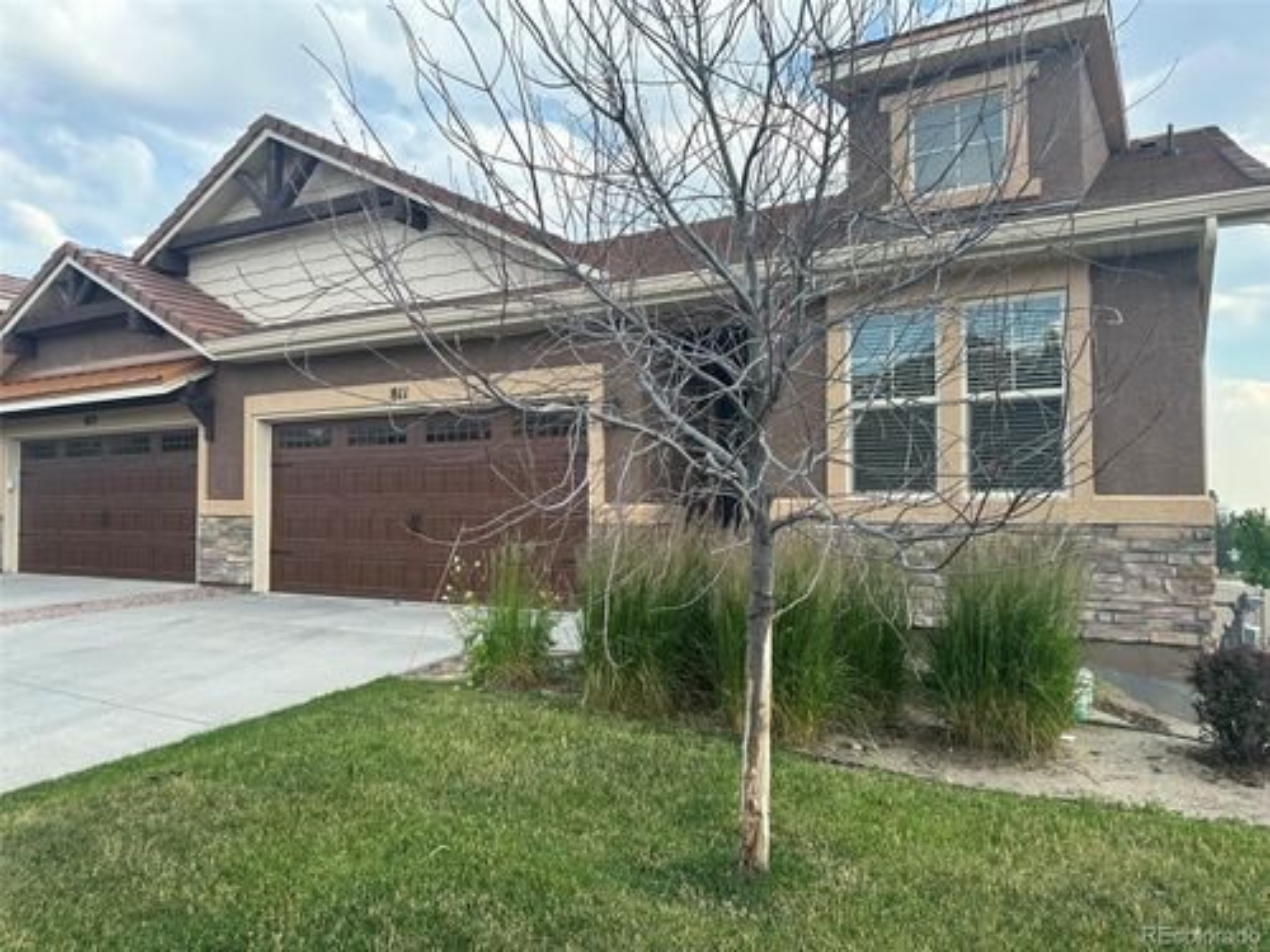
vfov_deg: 56.8
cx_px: 635
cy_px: 476
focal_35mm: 24
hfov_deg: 71.6
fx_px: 881
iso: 80
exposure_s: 1/729
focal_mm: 6.86
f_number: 1.78
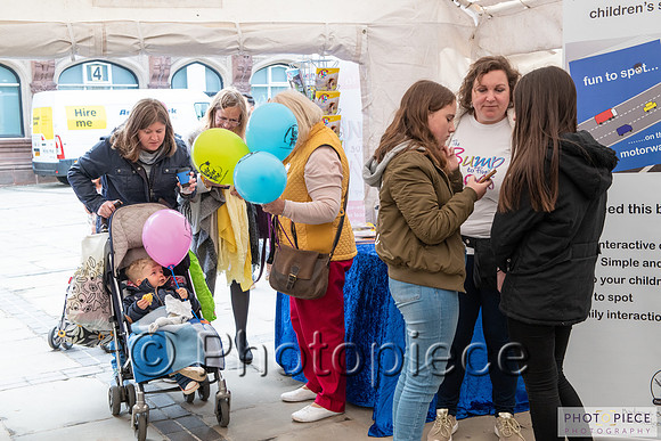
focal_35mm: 50
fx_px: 918
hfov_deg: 39.6
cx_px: 330
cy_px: 220
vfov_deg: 27.0
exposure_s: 1/250
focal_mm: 50
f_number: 6.3
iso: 800
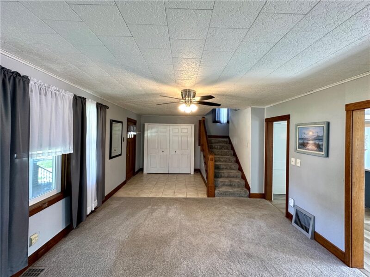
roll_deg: -0.4
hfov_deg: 102.1
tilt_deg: -0.5
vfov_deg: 85.7
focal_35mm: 14
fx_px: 150
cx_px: 185
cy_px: 138
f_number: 2.2
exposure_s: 1/60
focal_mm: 2.22
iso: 250
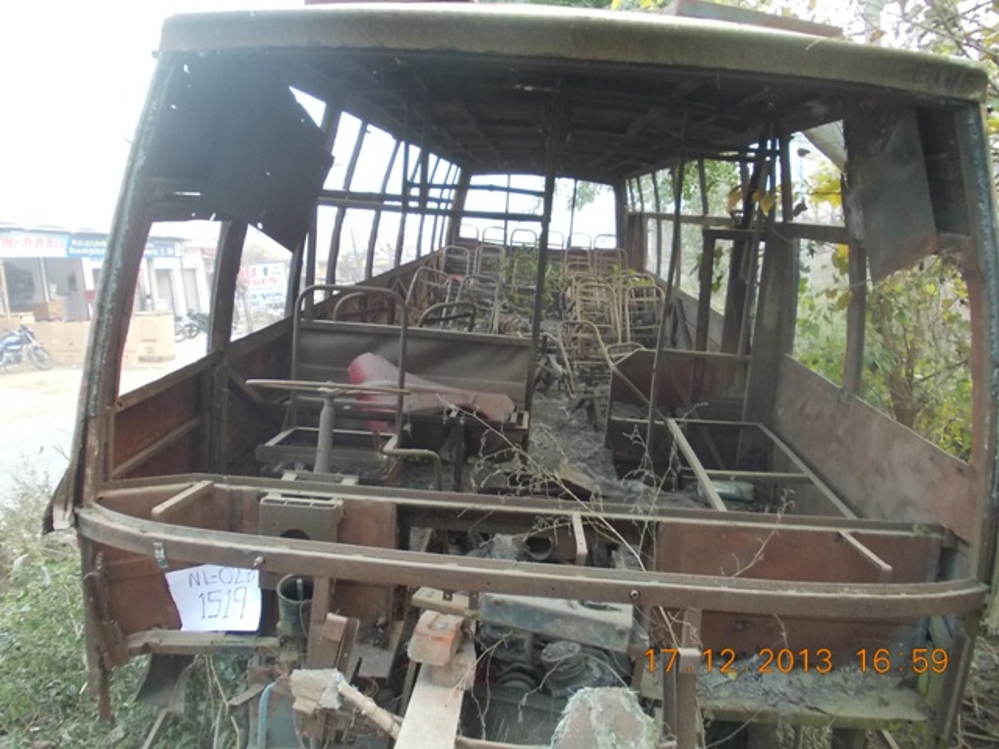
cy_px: 374
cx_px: 500
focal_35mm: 28
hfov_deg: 63.4
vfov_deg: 49.7
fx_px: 808
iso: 125
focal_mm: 4
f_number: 2.7
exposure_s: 1/25
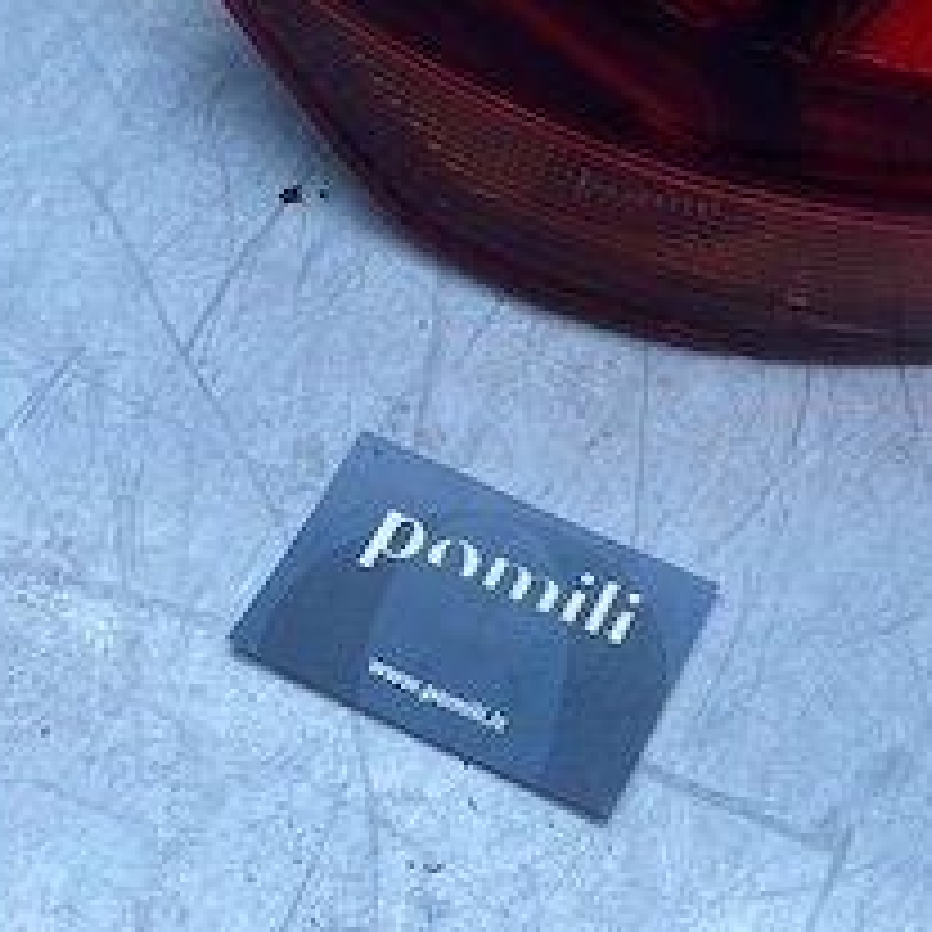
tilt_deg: -48.5
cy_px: -5
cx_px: 946
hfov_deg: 23.3
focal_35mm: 71
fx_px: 2163
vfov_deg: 23.3
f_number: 1.8
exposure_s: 1/890
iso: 32
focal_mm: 4.25
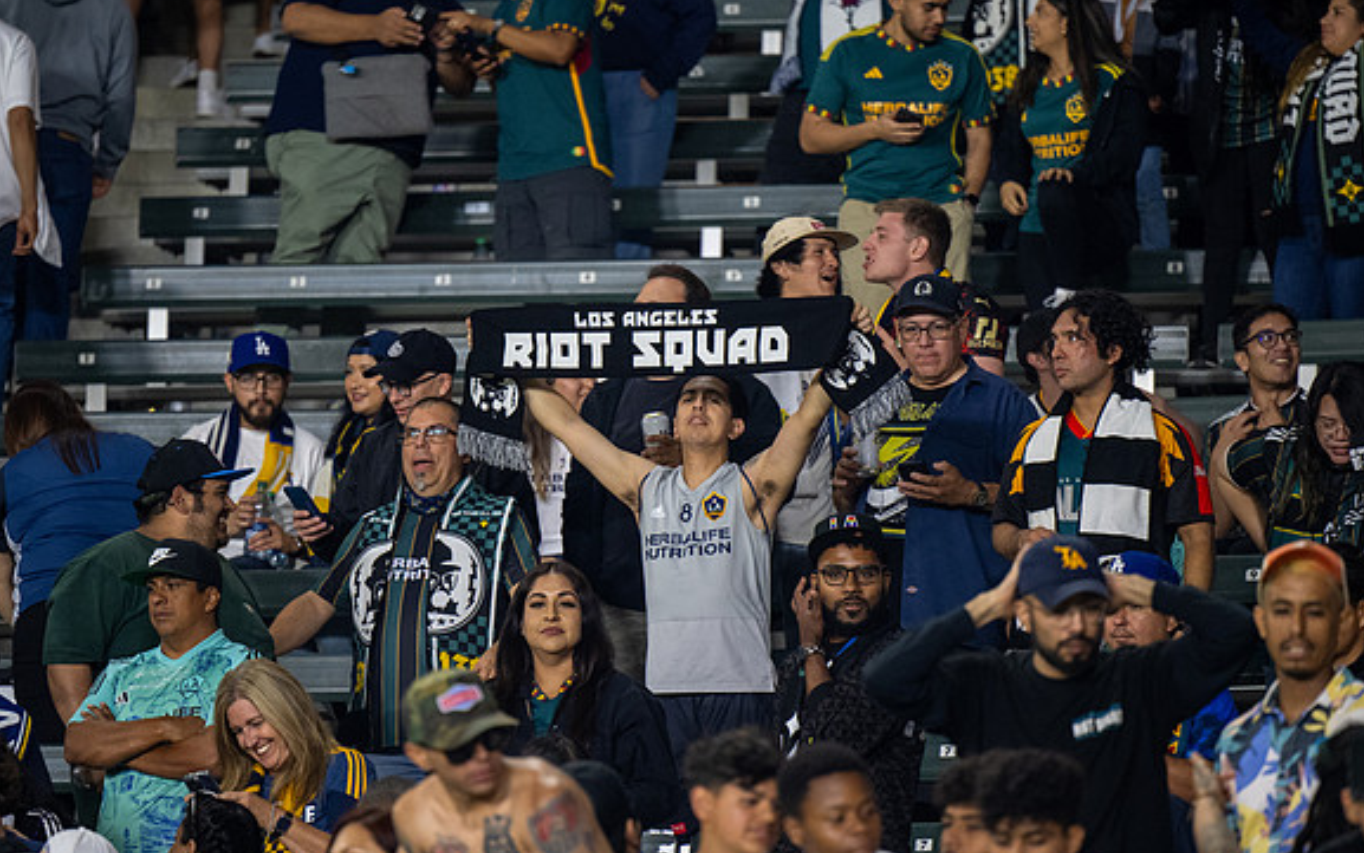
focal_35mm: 307
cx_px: 683
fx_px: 11416
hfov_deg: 6.8
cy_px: 418
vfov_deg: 4.3
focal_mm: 200
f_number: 2.8
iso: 1600
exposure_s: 1/200
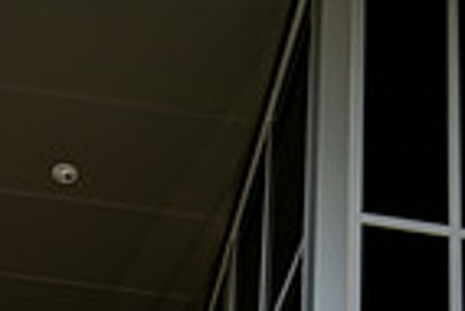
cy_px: 727
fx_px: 1190
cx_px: 118
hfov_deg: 21.9
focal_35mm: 92
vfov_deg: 12.2
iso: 125
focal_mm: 29
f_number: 4.5
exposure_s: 1/1600
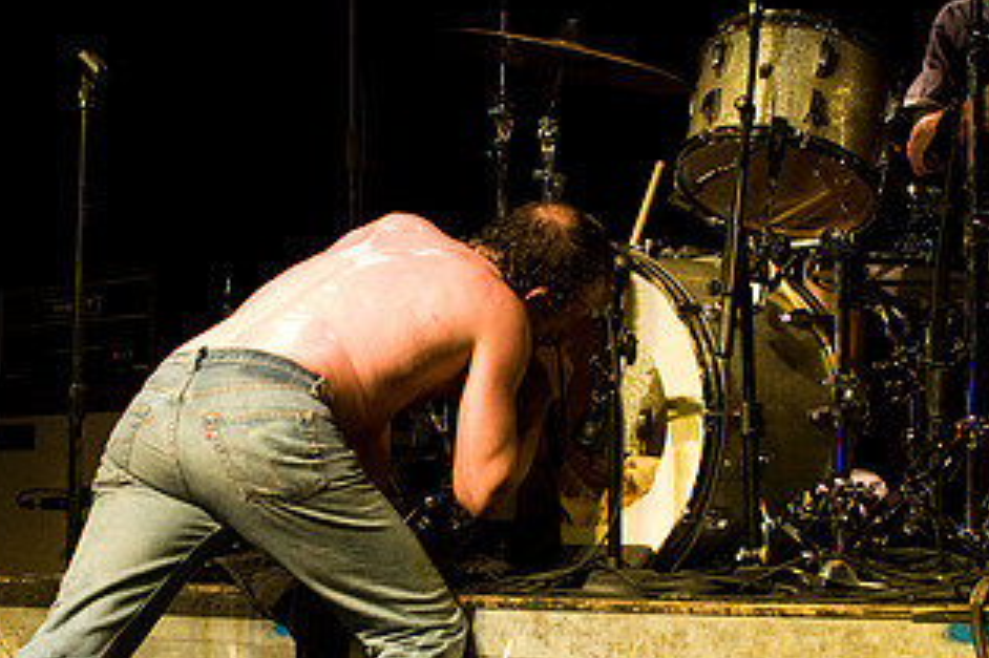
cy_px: 439
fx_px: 2279
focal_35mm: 83
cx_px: 517
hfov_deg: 24.5
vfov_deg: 16.4
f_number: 3.2
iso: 1000
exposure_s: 1/320
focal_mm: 30
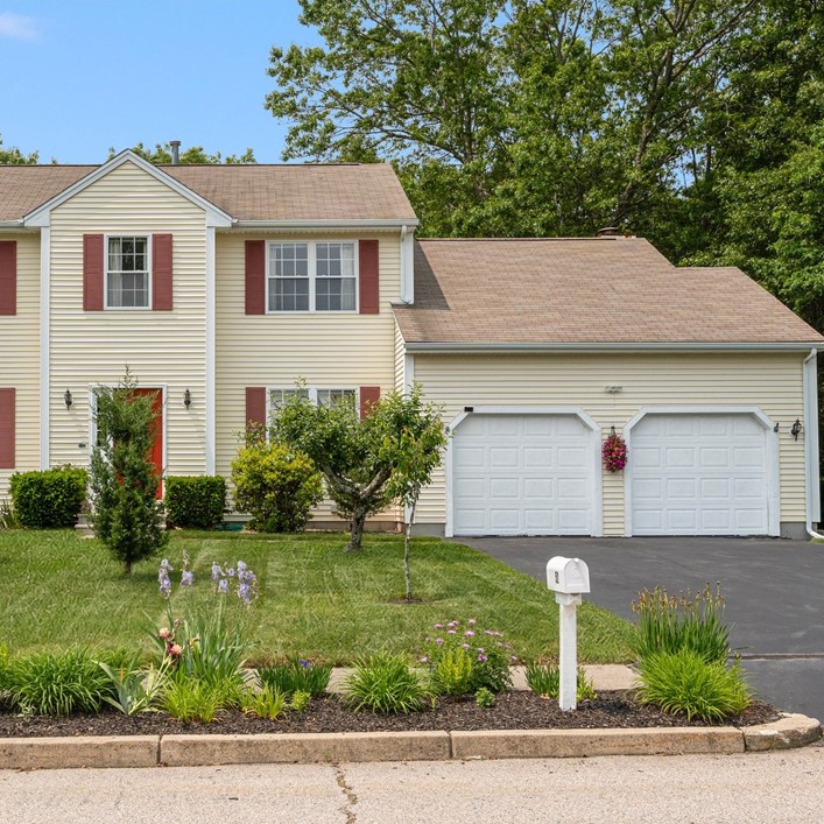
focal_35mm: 47
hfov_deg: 35.6
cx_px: 260
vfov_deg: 36.1
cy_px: 419
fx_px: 1266
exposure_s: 1/2500
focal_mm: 24
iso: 640
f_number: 7.1
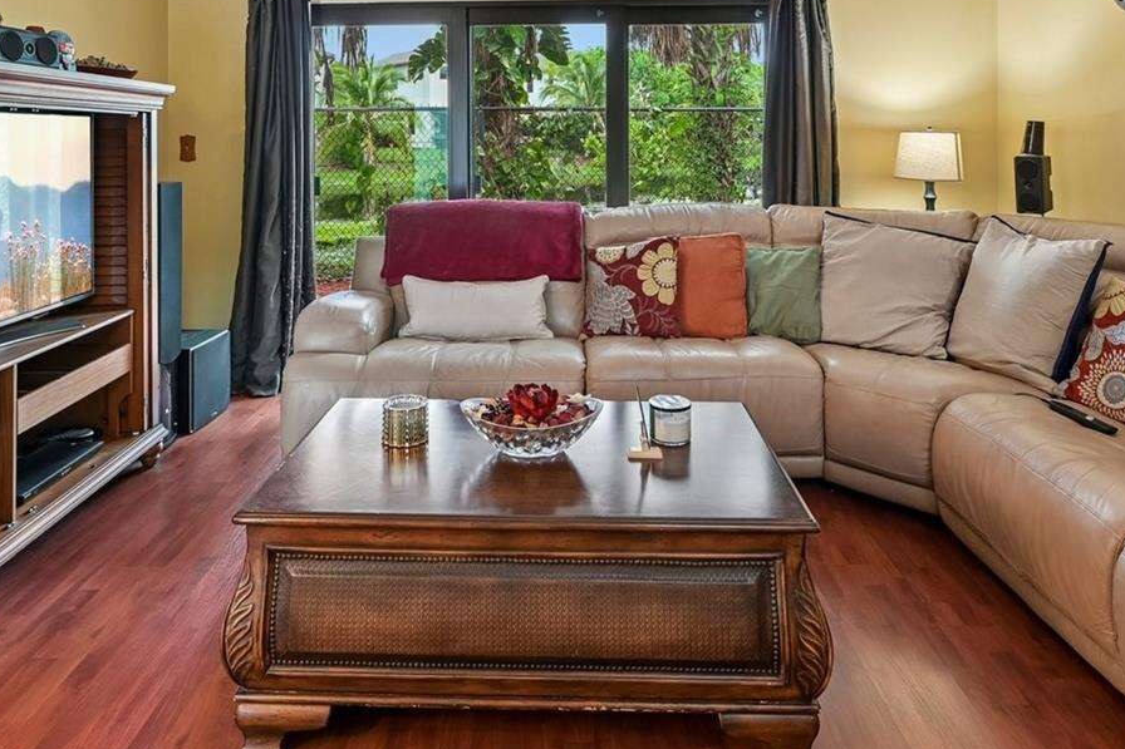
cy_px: 128
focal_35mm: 25
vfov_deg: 47.8
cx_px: 550
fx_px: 781
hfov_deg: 71.5
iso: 400
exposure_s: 1/13
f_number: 7.1
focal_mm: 14
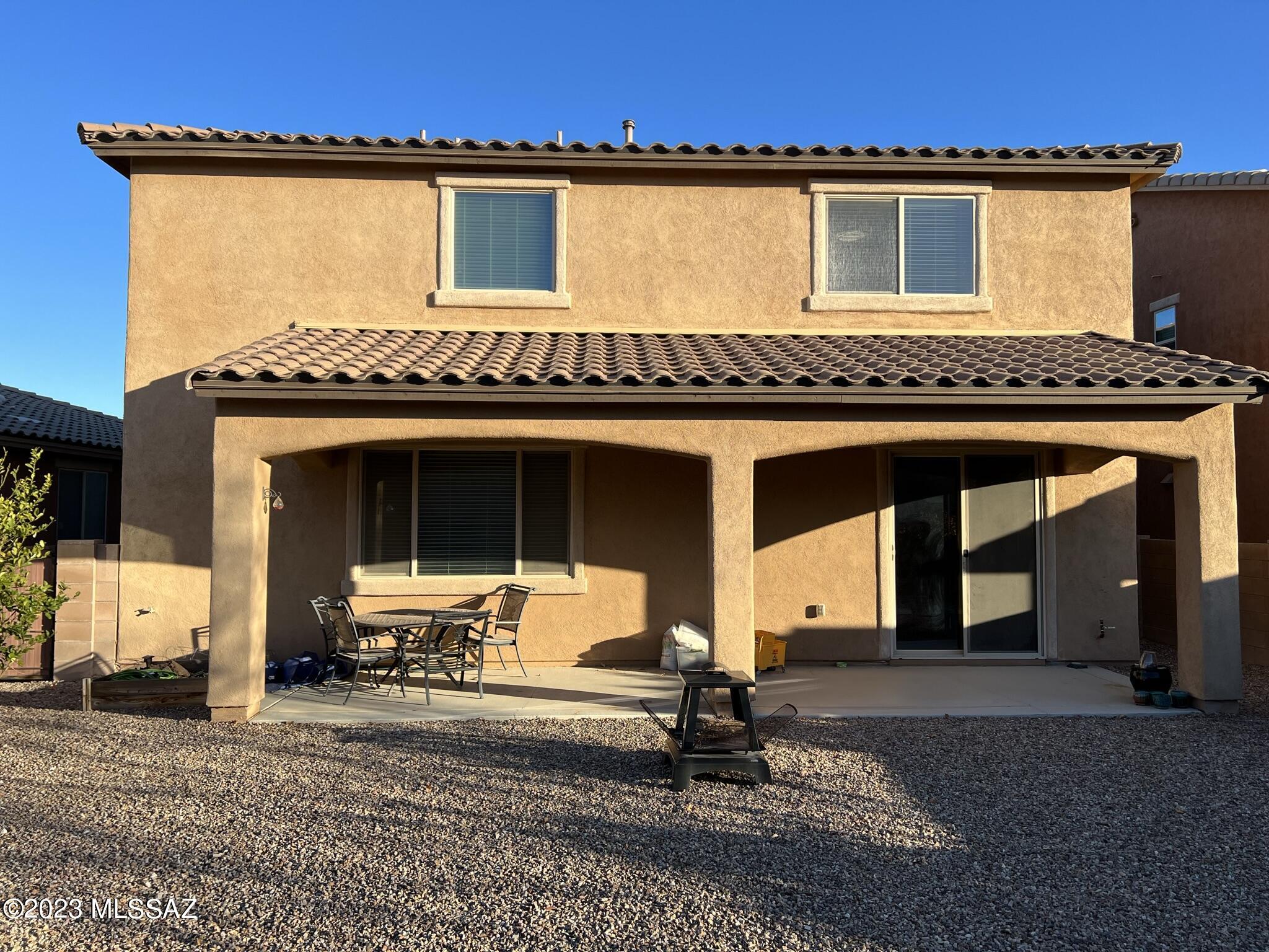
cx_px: 634
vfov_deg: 53.1
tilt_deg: +2.8
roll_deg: +0.1
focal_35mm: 26
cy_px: 476
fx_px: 953
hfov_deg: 67.3
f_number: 1.5
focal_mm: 5.7
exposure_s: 1/1901
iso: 50
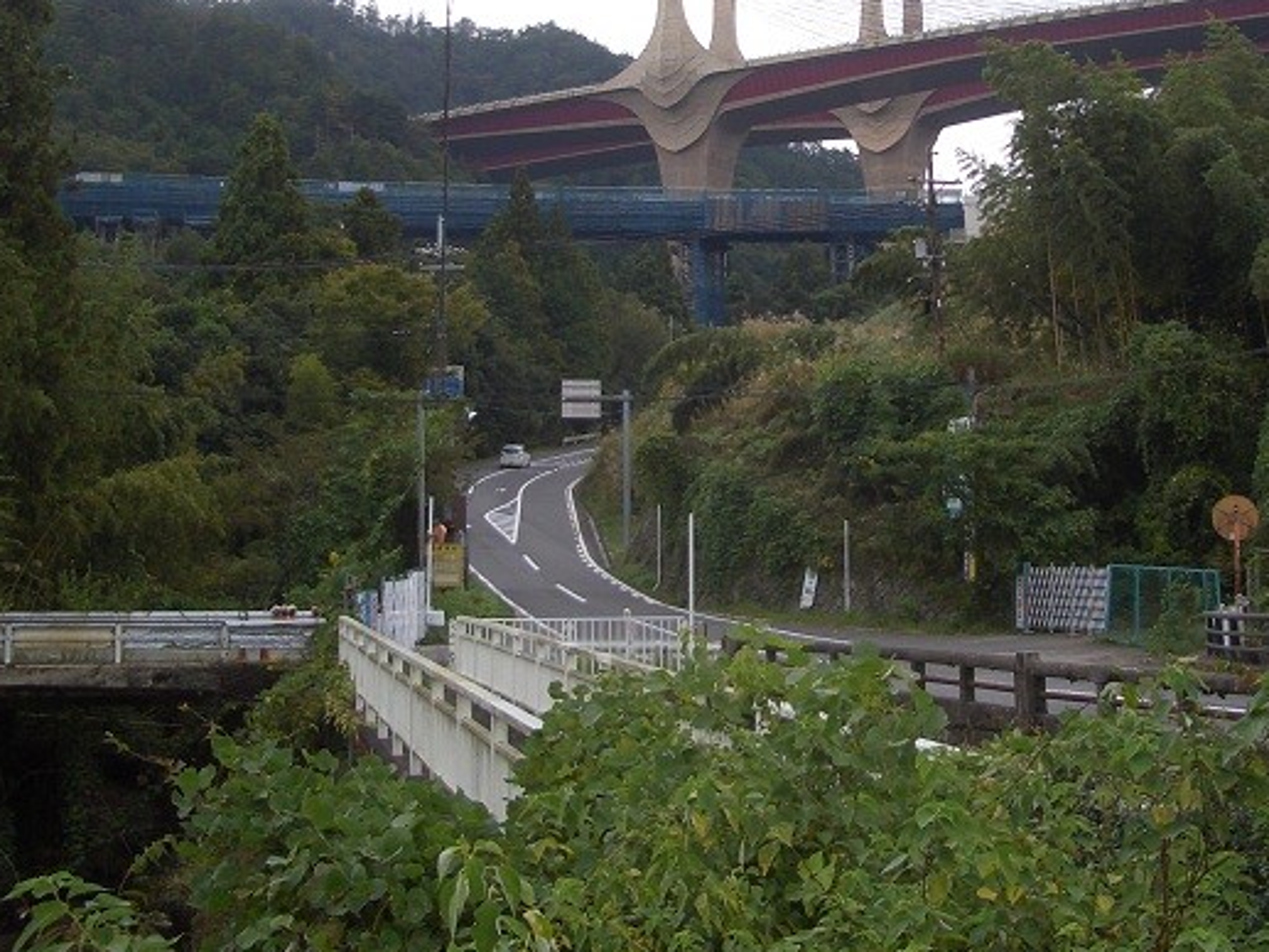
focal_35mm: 52
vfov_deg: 27.7
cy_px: 250
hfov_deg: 36.6
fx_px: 1907
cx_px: 808
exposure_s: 1/250
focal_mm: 5.8
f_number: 2.6
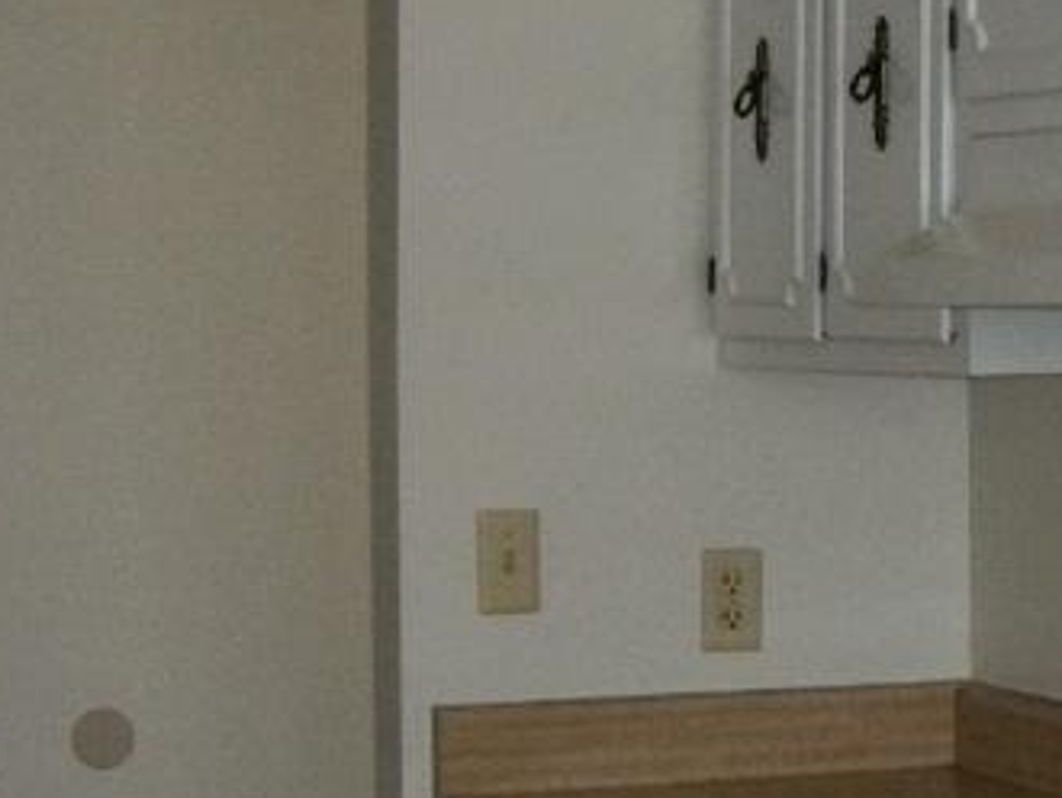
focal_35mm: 124
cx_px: 1400
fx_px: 3807
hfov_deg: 15.1
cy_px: 689
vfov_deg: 11.9
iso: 160
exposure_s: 1/30
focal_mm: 5.7
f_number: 2.9
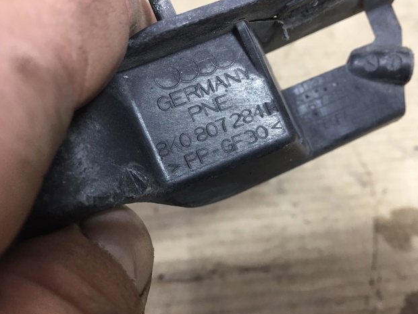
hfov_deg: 60.0
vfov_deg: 46.8
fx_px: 362
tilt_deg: -56.8
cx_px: 215
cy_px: 160
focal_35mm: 30
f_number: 2.2
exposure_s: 1/33
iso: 125
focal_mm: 4.15
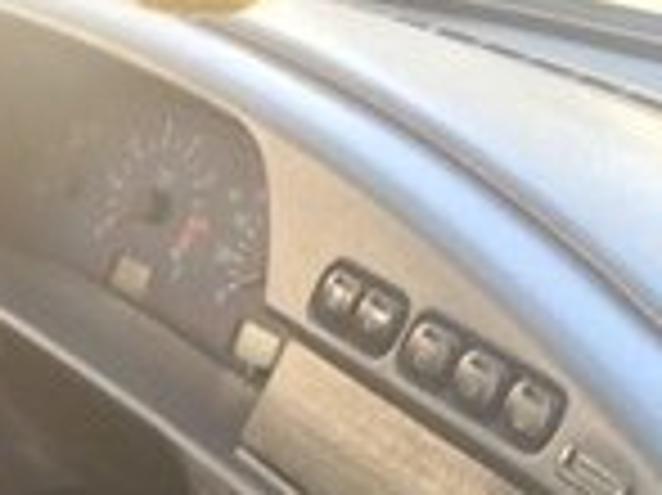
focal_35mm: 130
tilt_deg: -34.4
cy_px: 965
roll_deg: -1.3
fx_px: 2484
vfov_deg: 10.5
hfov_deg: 14.3
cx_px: -302
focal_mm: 4.15
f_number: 2.2
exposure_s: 1/50
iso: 50
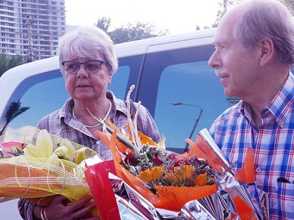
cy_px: 133
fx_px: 510
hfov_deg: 32.2
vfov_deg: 24.4
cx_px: 158
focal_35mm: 60
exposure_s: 1/100
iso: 160
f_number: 5.6
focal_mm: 19
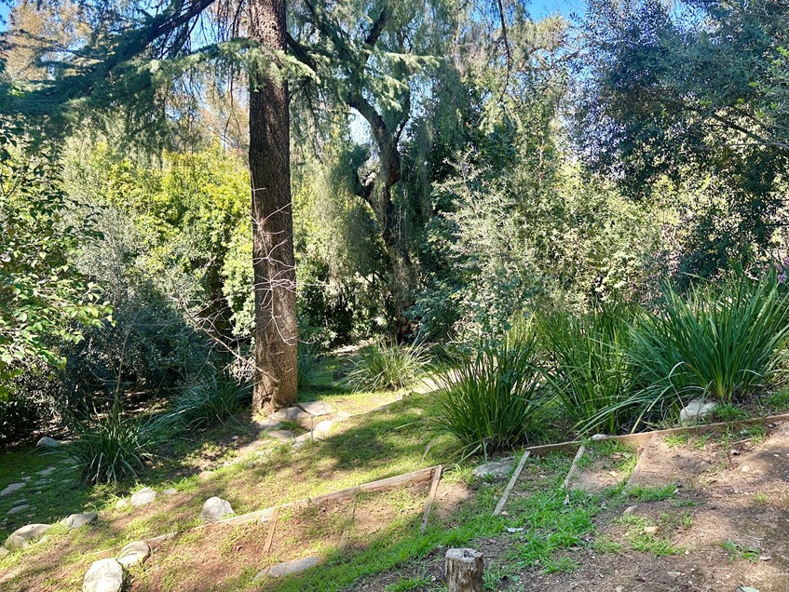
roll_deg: -2.3
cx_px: 433
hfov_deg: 61.5
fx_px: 661
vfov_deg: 48.2
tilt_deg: -5.5
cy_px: 262
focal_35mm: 29
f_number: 1.78
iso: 80
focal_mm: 6.86
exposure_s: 1/503
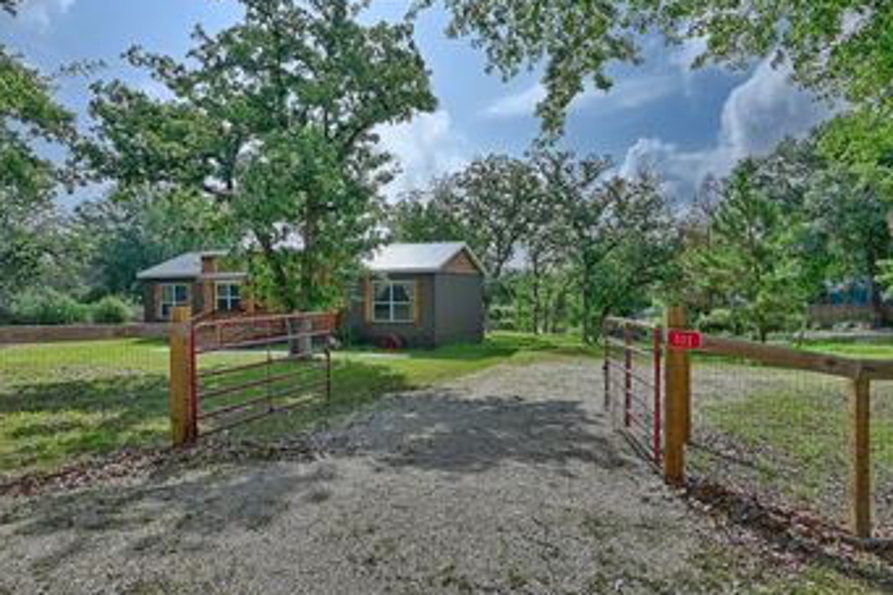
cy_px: 303
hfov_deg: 78.5
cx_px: 482
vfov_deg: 57.2
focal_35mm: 22
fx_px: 545
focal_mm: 15
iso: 100
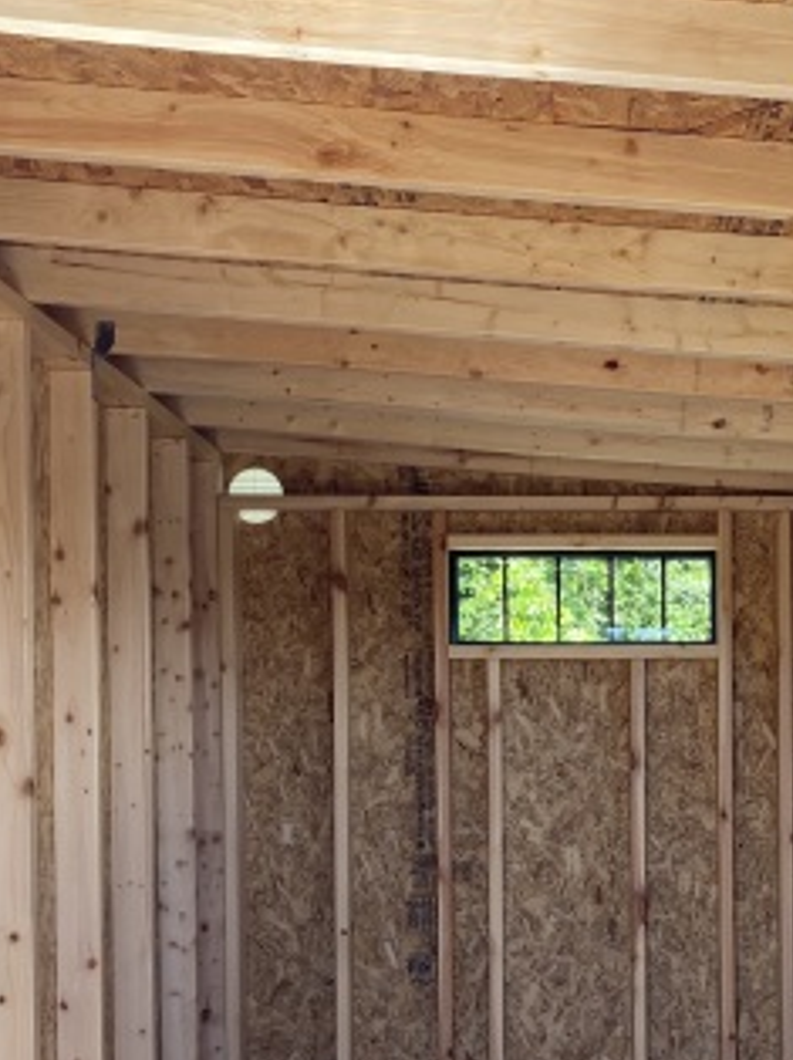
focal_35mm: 53
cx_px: 661
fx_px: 1621
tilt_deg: -4.7
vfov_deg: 35.5
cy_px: 776
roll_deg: -0.7
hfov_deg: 26.8
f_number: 1.8
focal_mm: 4.25
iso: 32
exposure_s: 1/155
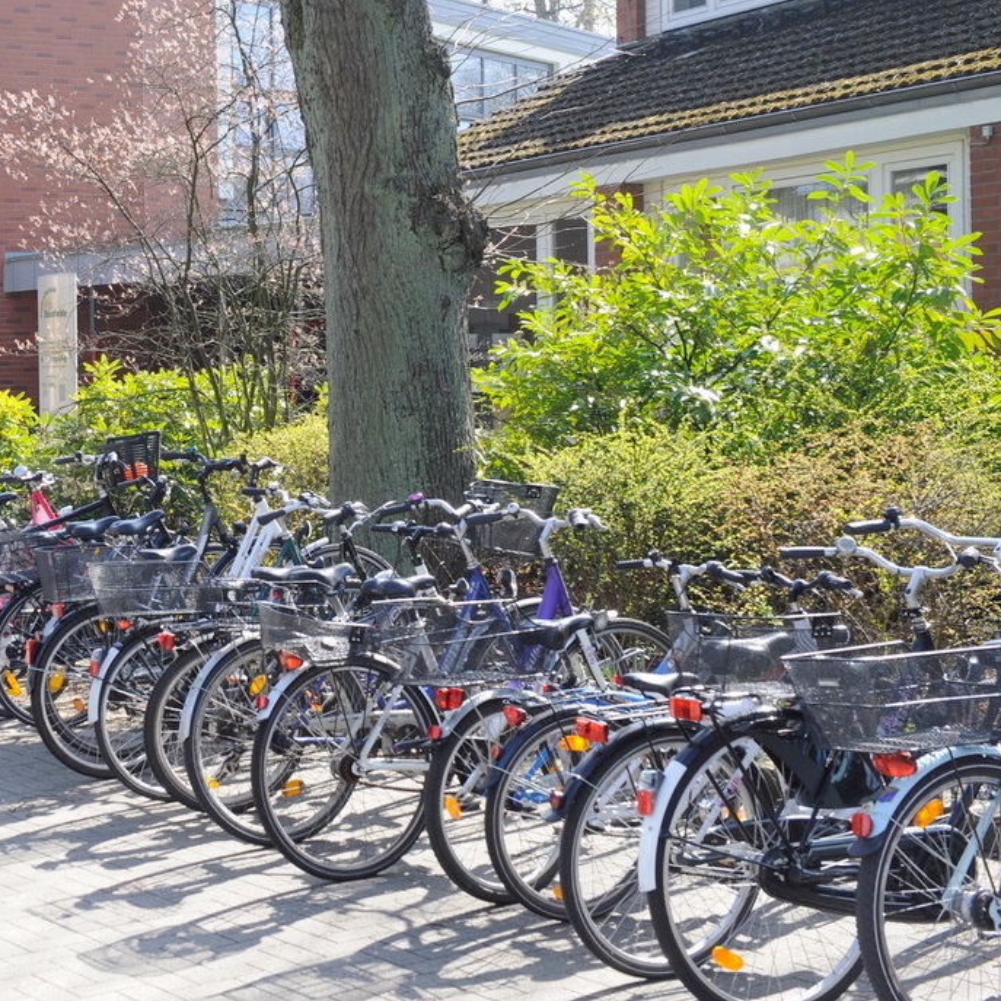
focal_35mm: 54
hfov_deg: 31.4
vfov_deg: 31.6
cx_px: 345
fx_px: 1767
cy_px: 503
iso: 640
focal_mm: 42
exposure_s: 1/250
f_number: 8
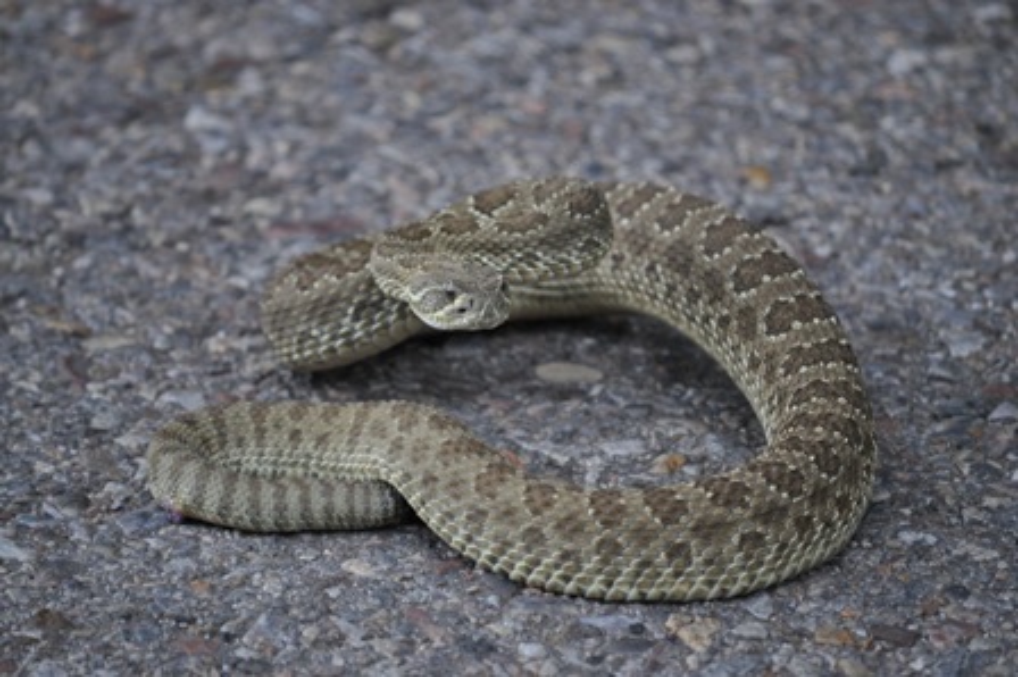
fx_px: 8477
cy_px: 338
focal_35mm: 300
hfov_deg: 6.9
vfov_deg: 4.6
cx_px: 509
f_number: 5.6
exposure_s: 1/500
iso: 1100
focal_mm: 200
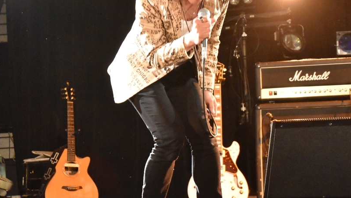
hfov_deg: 20.7
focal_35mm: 103
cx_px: 207
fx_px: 958
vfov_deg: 11.7
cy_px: 56
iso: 8000
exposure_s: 1/80
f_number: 4.8
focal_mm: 44
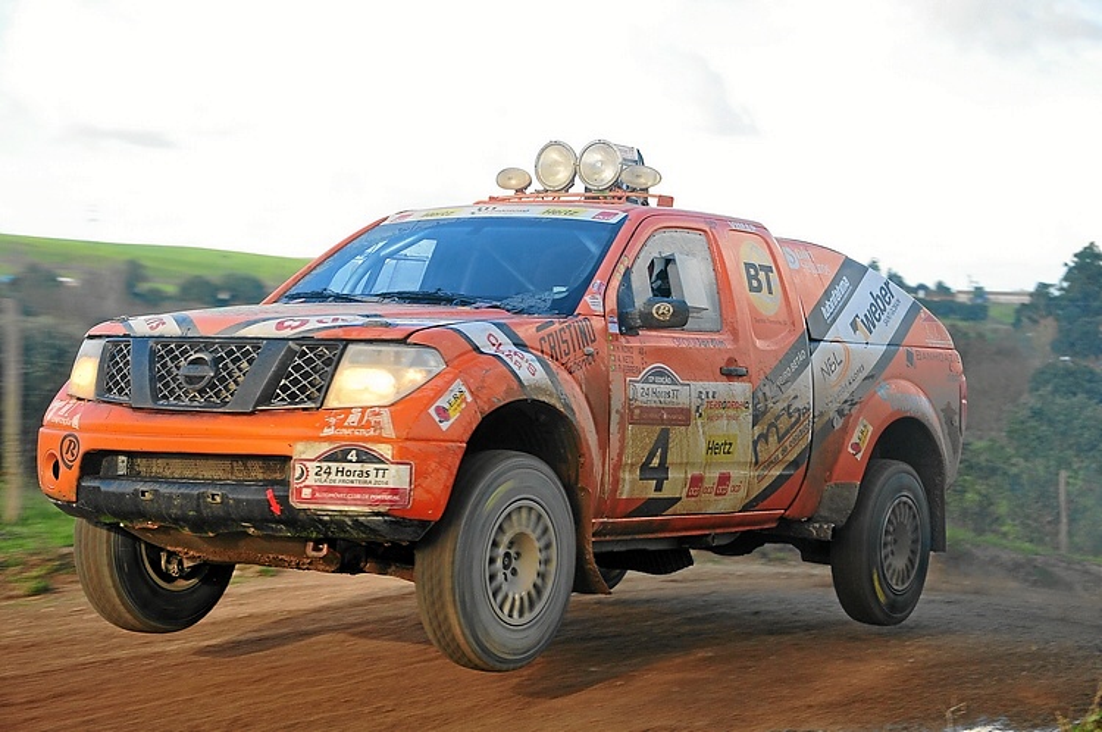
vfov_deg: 15.7
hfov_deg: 23.4
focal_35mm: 87
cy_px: 366
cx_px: 551
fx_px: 2660
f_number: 5
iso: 400
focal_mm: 58
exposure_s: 1/400
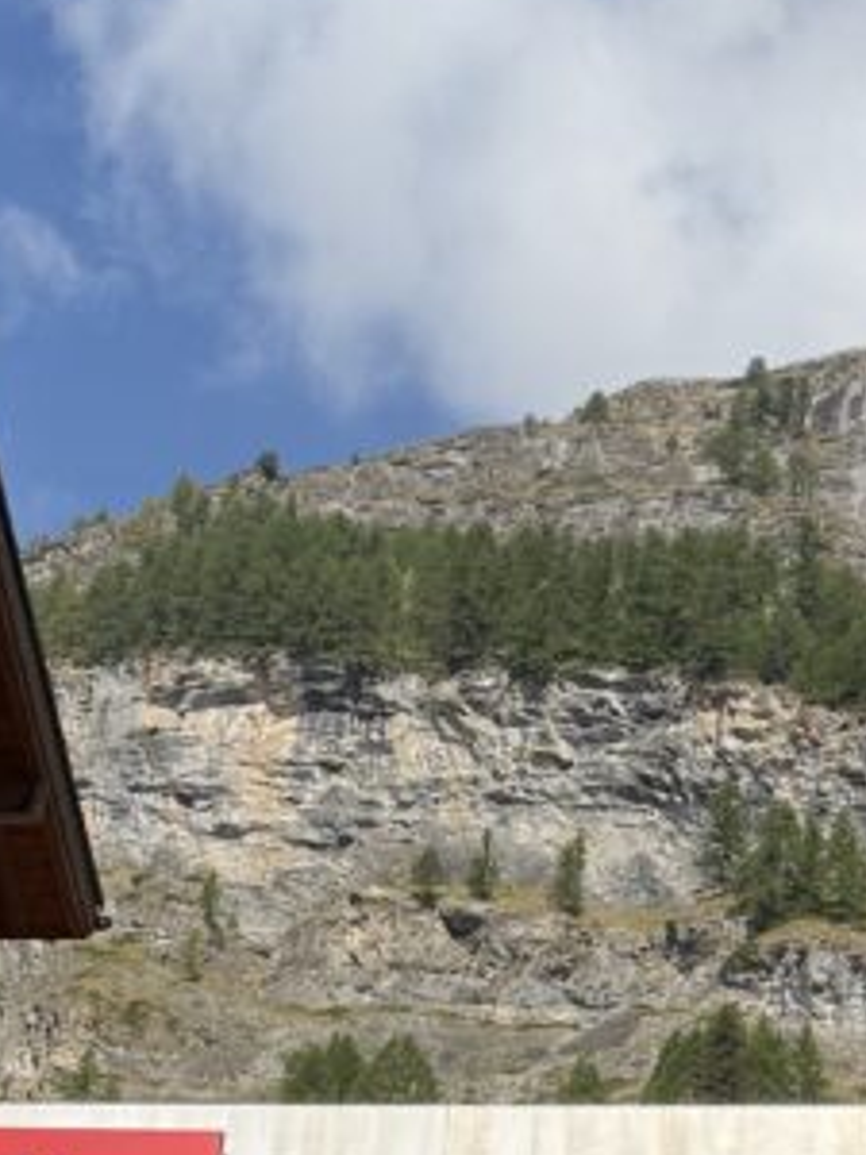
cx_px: 142
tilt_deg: +23.6
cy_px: 1236
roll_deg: -4.4
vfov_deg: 22.6
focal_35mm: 82
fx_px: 2735
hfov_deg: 17.8
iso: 100
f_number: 1.78
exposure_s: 1/5319
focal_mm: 6.76
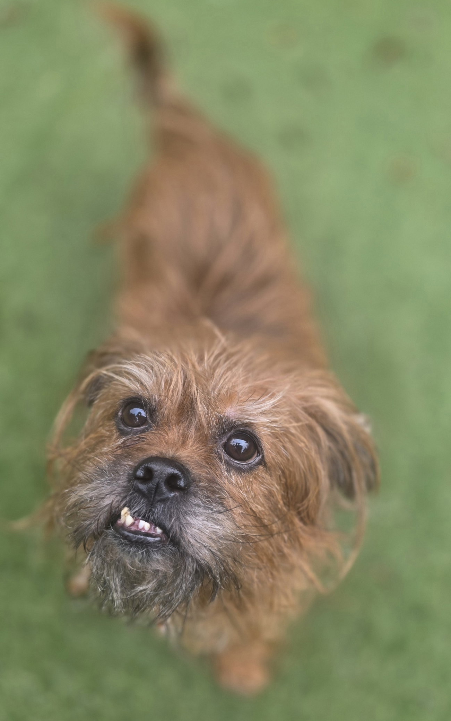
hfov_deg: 49.0
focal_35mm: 25
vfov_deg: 72.5
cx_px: 178
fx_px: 492
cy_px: 362
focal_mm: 6.3
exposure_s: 1/182
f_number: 1.7
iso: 80
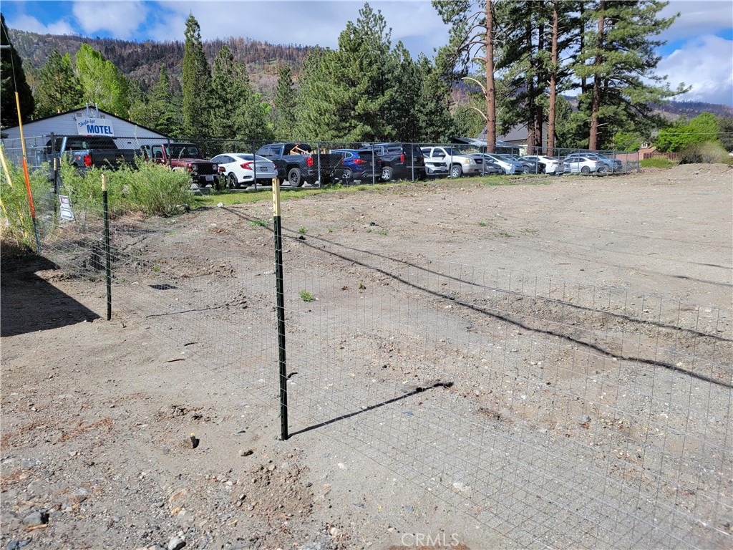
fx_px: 551
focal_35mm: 26
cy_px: 275
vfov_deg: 53.1
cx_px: 366
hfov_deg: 67.3
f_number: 1.8
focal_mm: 5.4
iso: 40
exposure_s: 1/2650
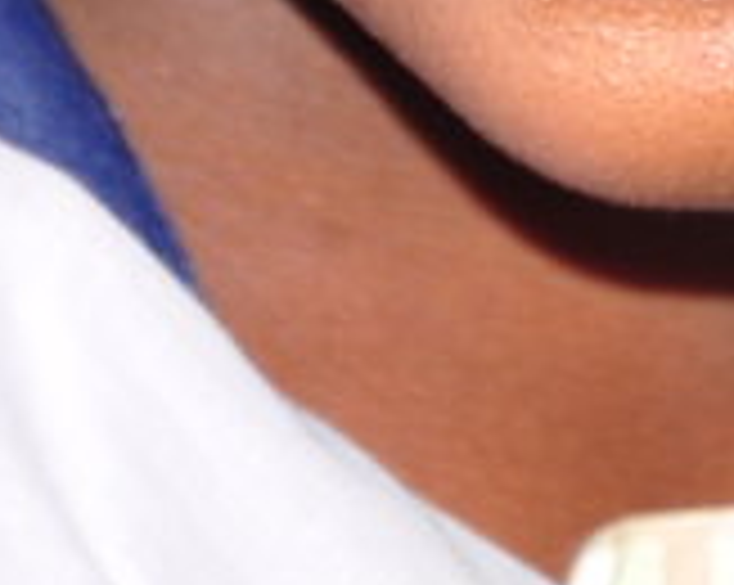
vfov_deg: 3.3
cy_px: -886
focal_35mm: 460
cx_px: 811
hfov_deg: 4.2
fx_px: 9981
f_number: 5.6
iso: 200
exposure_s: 1/160
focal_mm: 52
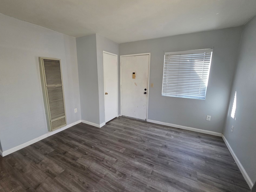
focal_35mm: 14
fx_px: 104
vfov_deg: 85.7
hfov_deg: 102.1
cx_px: 126
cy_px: 95
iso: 250
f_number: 1.9
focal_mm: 2.2
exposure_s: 1/120
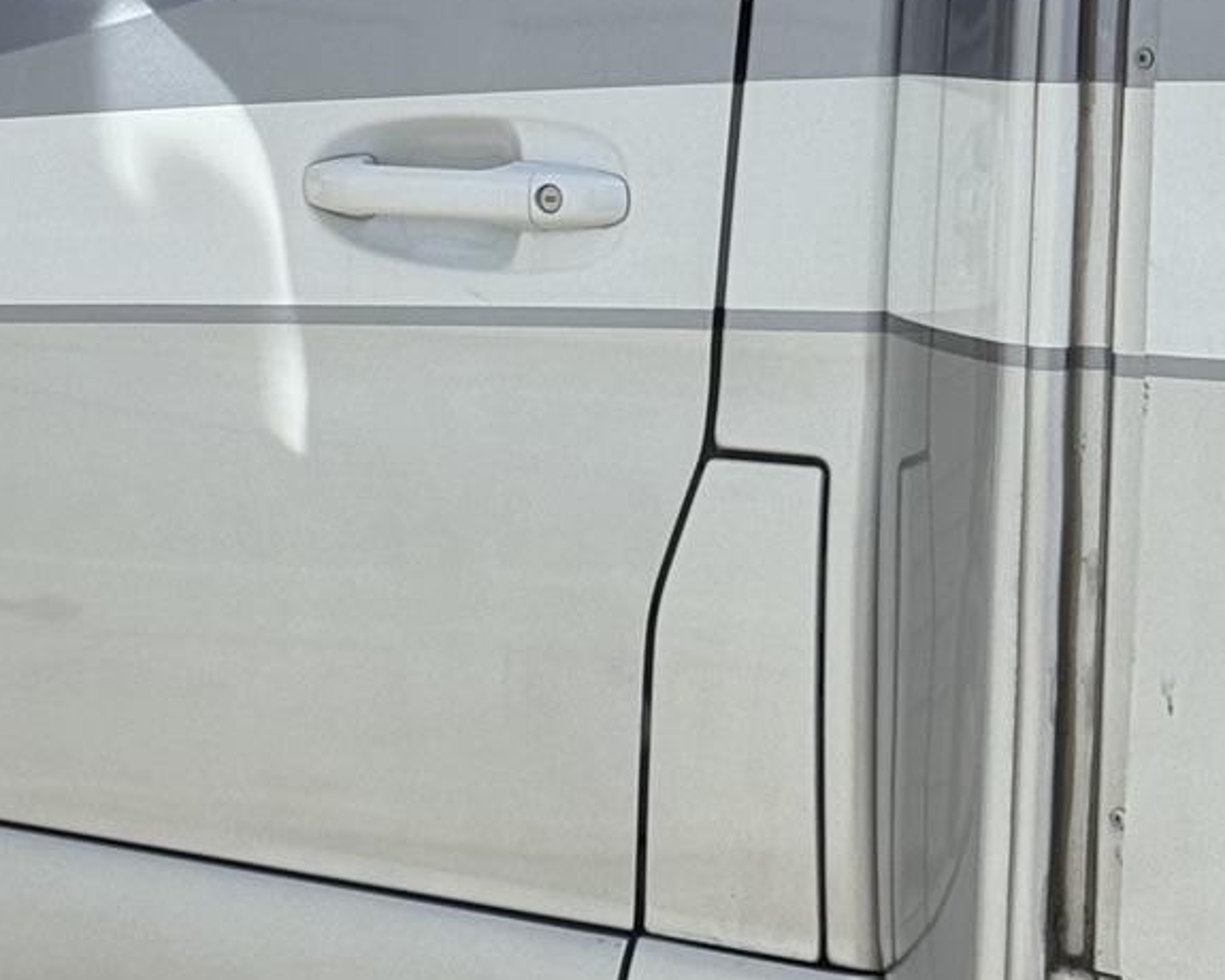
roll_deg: -0.8
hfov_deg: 11.7
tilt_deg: -5.3
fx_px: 5910
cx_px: -109
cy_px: 156
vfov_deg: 9.4
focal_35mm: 163
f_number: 1.78
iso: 64
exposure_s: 1/2611
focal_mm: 6.76
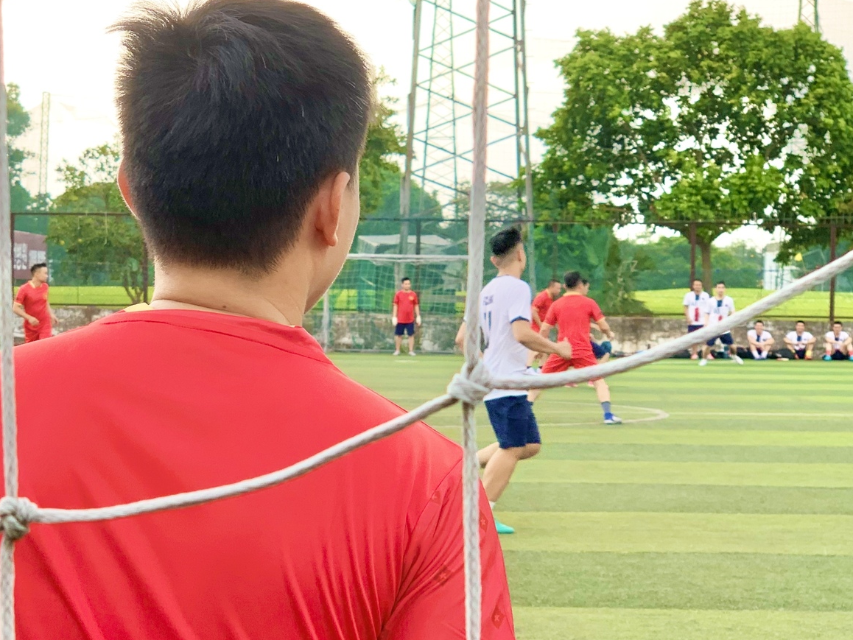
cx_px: 281
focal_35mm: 84
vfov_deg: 17.6
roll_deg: +0.9
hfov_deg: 23.2
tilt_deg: +0.0
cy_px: 321
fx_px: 2070
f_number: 2.4
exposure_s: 1/122
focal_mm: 6
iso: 16
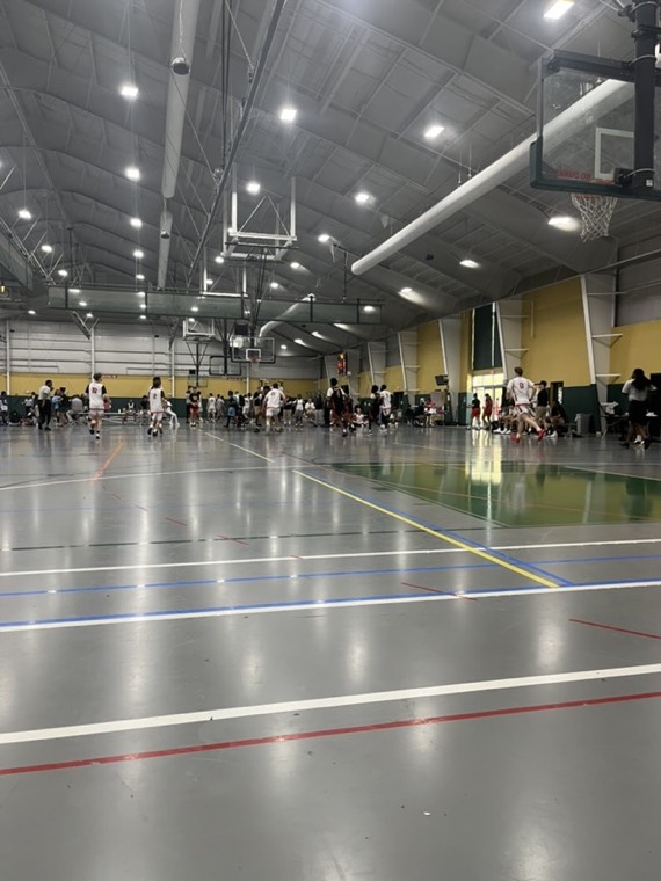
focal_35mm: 26
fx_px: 662
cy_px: 440
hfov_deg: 53.1
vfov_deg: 67.3
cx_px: 330
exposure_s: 1/53
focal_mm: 5.1
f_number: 1.6
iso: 100
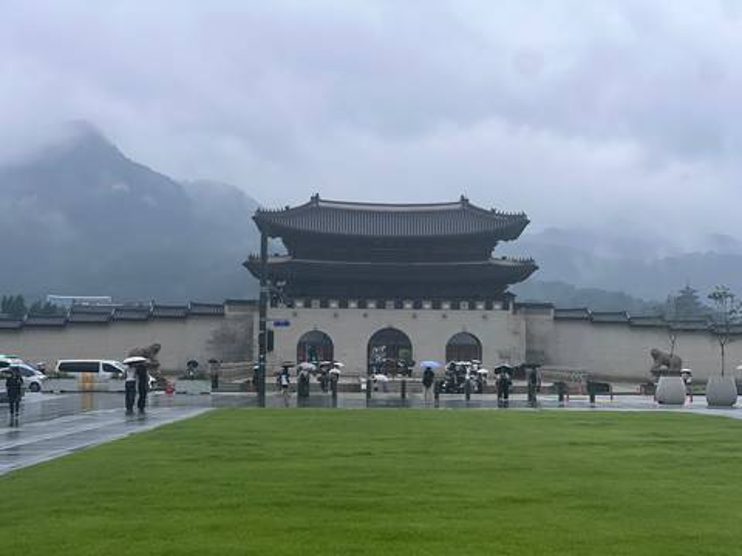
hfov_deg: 25.3
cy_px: 278
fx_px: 1651
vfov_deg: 19.1
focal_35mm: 77
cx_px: 371
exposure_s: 1/469
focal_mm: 9
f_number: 2.8
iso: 32
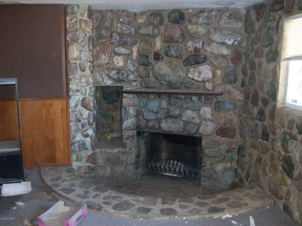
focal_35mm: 34
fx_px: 297
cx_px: 151
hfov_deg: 54.0
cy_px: 113
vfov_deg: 41.8
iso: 320
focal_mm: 5.7
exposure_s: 1/60
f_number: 2.8
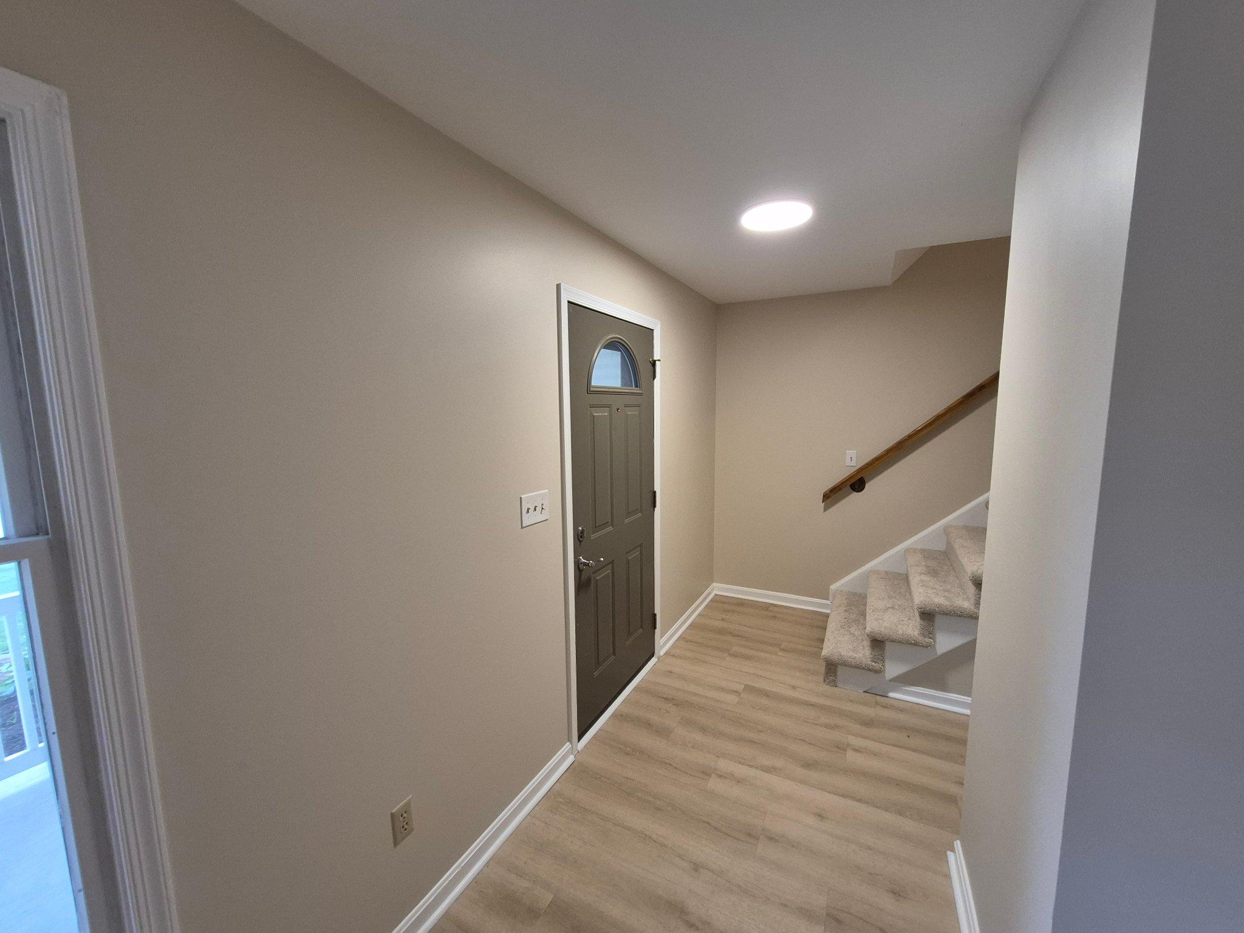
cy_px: 466
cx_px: 622
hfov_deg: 106.2
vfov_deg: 89.9
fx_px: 467
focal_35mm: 13
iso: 200
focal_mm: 1.74
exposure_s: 1/60
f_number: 2.2
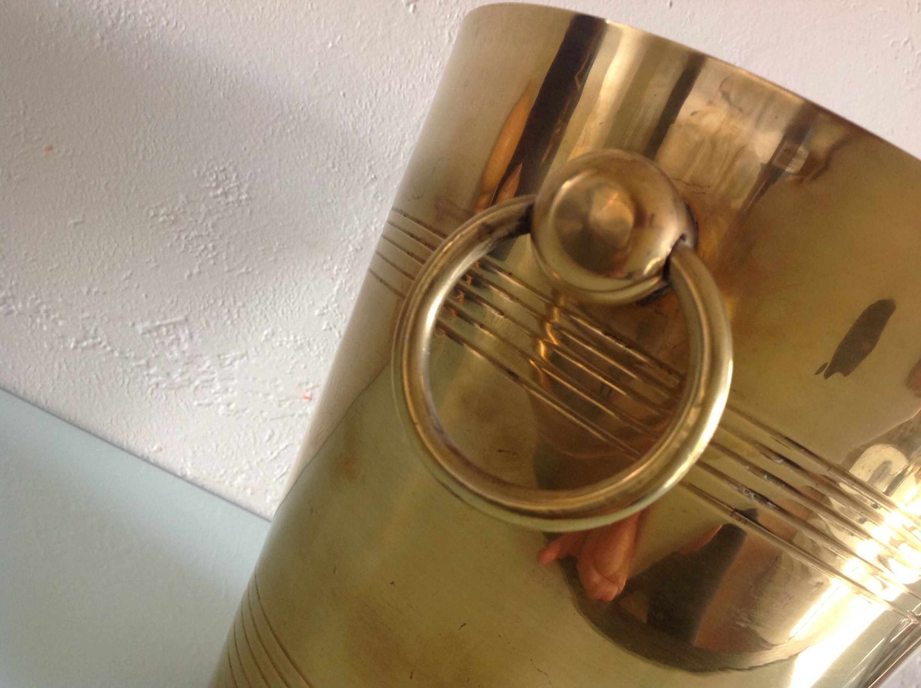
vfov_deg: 40.6
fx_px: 930
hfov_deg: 52.7
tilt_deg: -4.3
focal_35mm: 35
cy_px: 344
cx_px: 460
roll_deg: -31.6
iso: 100
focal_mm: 4.28
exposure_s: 1/15
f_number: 2.4
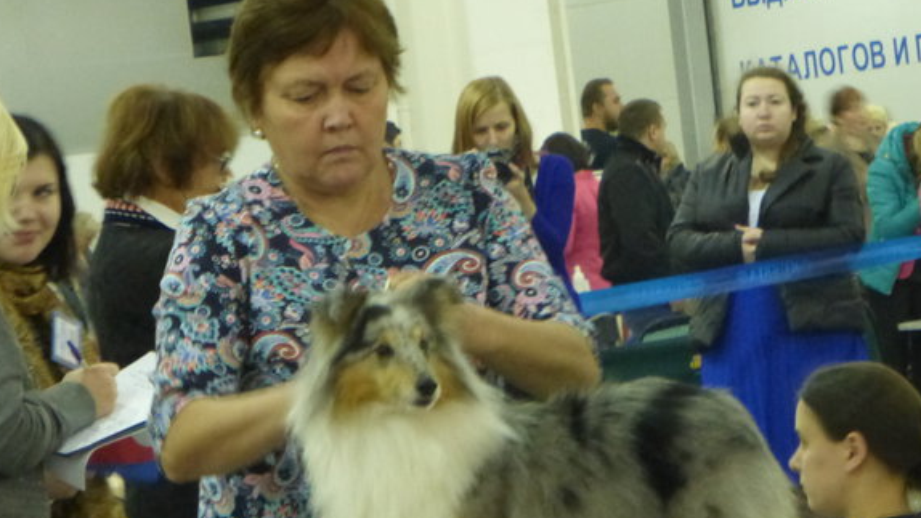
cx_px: 579
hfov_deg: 7.4
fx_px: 7156
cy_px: 292
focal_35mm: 293
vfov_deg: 4.1
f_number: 5.4
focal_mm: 31.3
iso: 800
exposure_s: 1/10
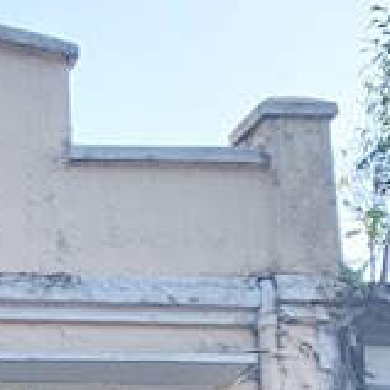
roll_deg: +2.2
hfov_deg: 10.9
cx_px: -508
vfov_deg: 11.3
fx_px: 1772
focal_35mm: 139
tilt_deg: +8.9
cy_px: 797
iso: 25
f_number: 1.8
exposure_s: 1/534
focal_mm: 4.25
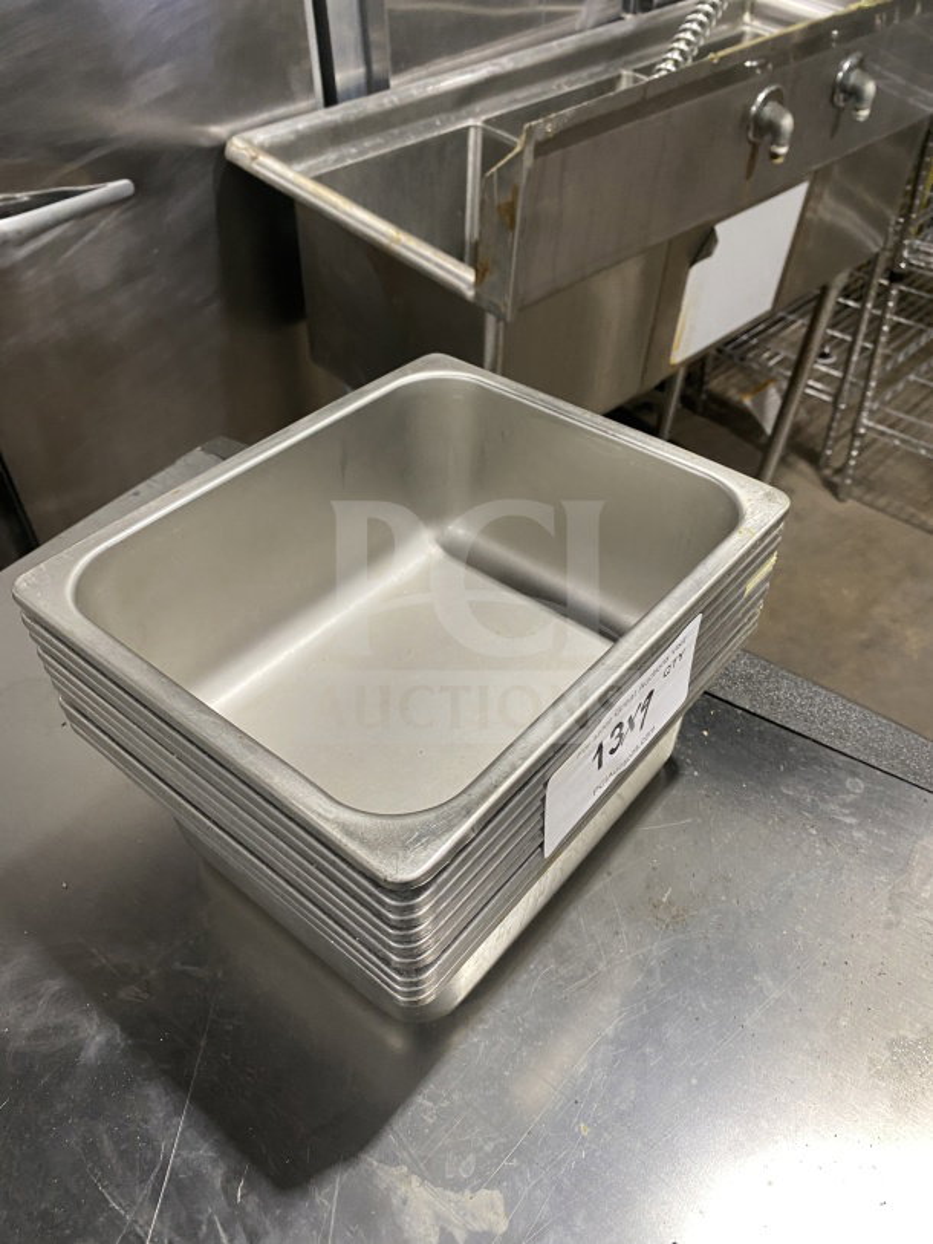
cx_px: 466
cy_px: 622
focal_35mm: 26
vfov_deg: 67.3
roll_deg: +1.0
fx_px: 934
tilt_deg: -44.4
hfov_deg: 53.1
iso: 160
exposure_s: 1/60
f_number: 1.8
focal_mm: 4.25
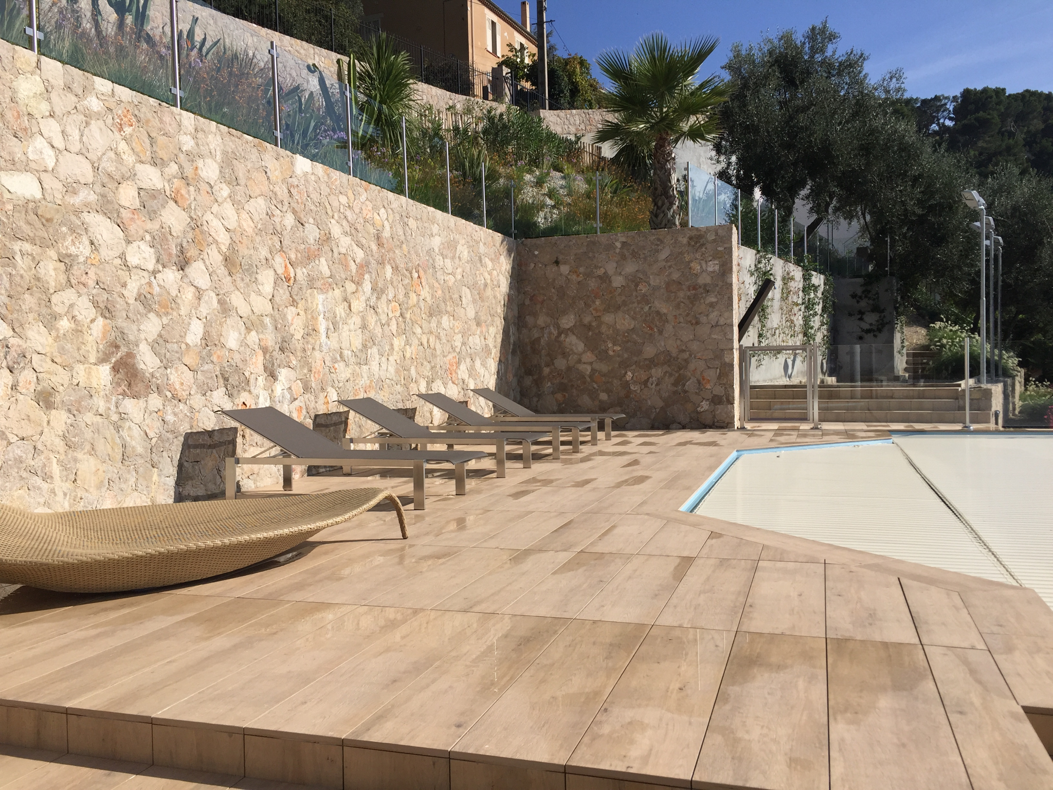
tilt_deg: -2.0
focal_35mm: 29
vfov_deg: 48.2
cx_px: 526
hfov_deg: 61.7
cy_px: 395
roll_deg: +1.2
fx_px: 882
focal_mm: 4.15
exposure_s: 1/3597
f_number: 2.2
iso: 32
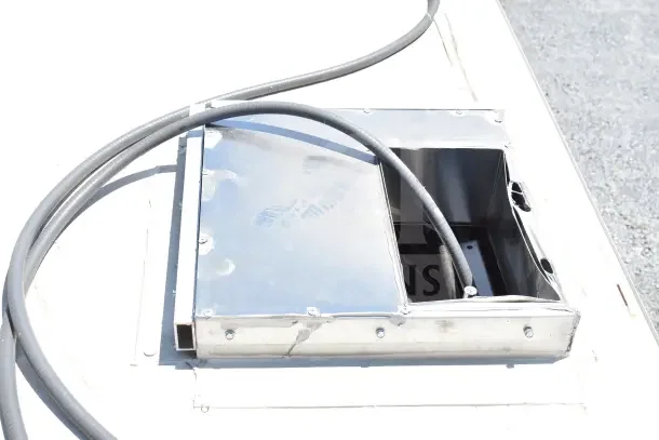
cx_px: 330
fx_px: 934
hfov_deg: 38.9
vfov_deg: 26.5
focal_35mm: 51
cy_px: 220
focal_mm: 34
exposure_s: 1/250
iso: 200
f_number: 8
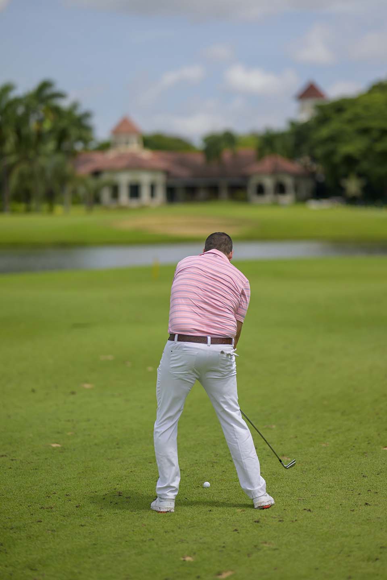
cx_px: 194
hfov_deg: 16.1
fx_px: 1371
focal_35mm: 85
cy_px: 290
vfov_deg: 23.9
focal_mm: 85
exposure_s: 1/20000
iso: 110
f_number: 1.2
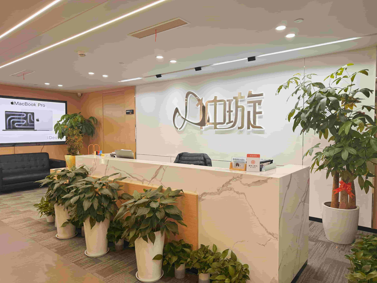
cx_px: 188
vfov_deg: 56.8
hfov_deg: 71.6
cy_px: 142
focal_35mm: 24
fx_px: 261
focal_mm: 6.76
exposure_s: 1/100
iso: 64
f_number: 1.78
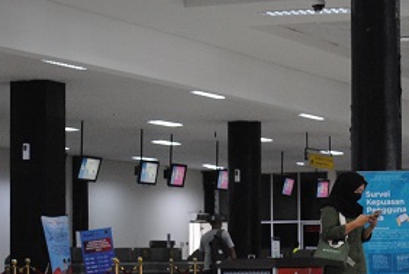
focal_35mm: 149
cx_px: 371
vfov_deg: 9.2
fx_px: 1695
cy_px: 195
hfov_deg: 13.6
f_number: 5.3
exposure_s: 1/30
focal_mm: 40
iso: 900
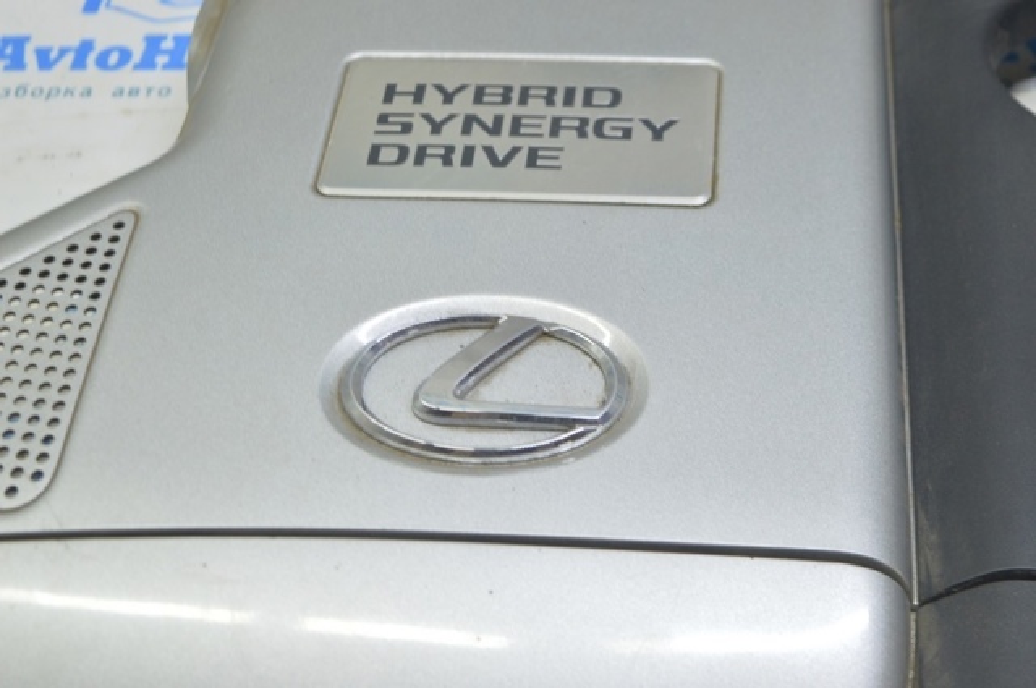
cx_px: 518
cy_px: 344
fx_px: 2069
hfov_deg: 28.1
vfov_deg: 18.9
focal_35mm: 72
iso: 400
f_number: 5.6
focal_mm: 48
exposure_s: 1/20
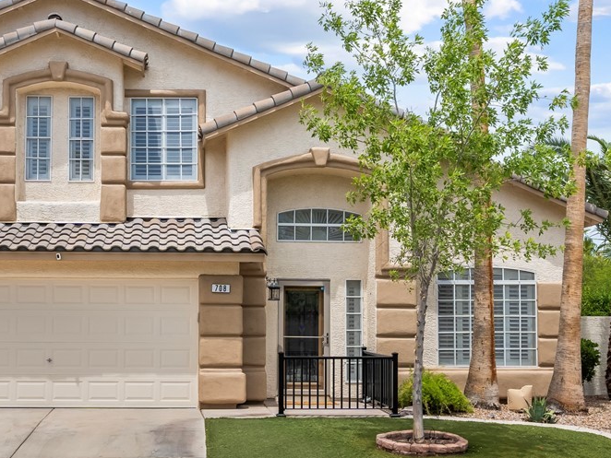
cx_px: 203
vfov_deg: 27.9
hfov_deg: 36.4
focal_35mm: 52
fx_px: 918
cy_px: 304
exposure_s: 1/8000
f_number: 8
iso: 400
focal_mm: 22
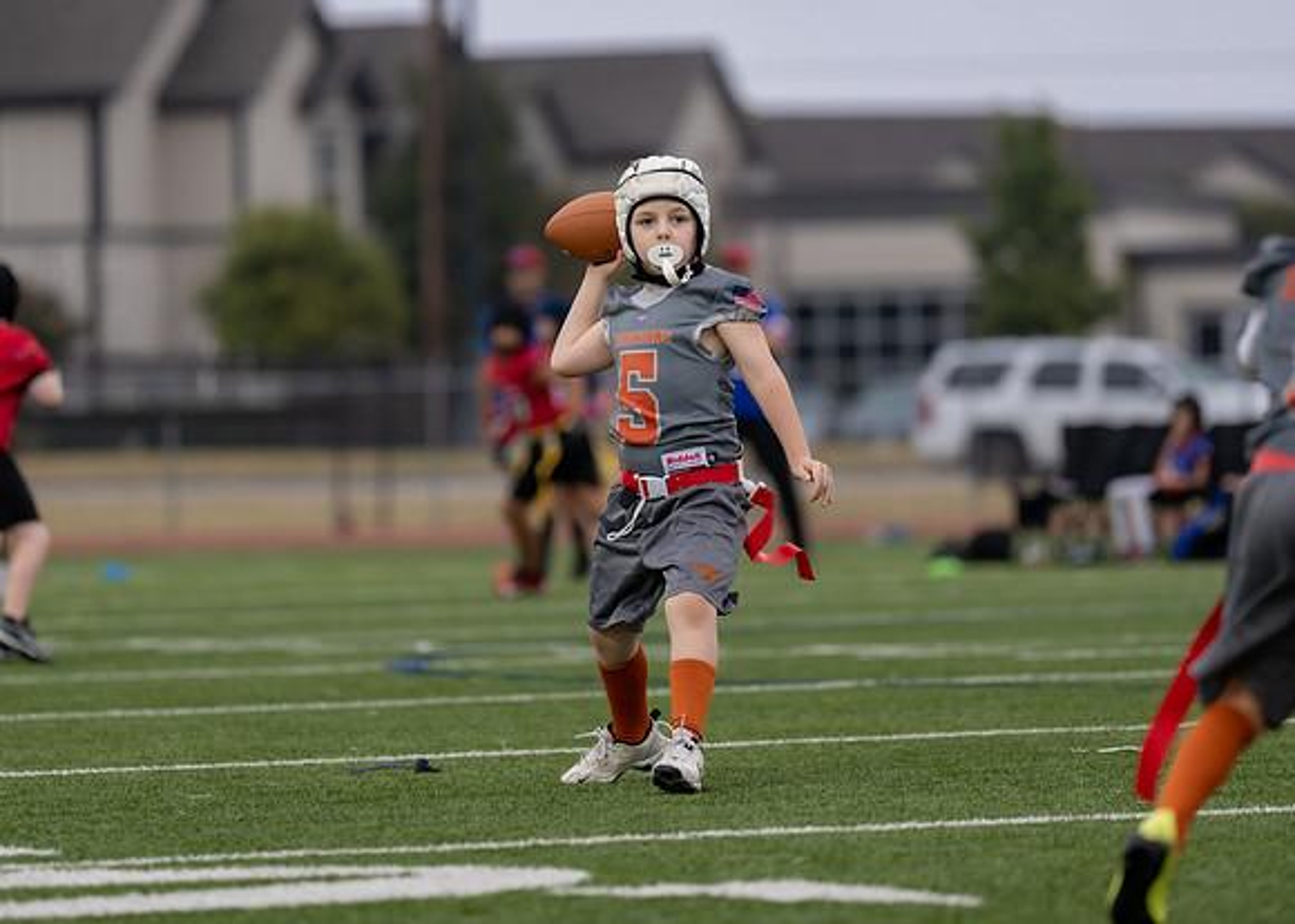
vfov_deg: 4.9
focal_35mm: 297
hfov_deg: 6.8
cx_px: 630
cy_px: 382
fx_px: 10912
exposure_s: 1/1000
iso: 500
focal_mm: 200
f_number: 2.8
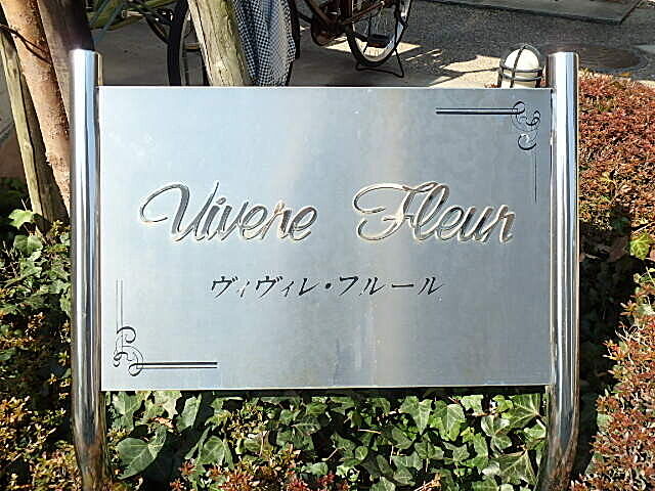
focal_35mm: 34
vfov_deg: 41.8
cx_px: 328
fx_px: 643
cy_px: 246
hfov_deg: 54.0
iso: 125
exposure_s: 1/320
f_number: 4.9
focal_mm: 6
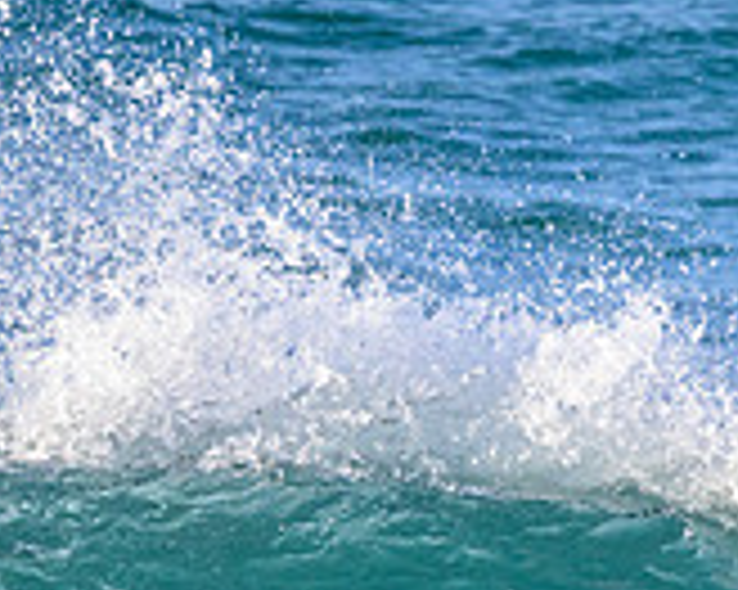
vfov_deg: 0.9
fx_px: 39248
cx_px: 936
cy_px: 741
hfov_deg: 1.1
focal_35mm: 1798
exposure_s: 1/2000
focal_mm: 540
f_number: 11
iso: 2800
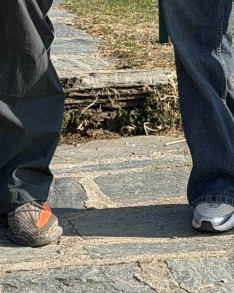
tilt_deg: +11.1
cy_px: -281
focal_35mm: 216
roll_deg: +3.9
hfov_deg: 7.2
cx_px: 176
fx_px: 1870
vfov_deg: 8.5
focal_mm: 6.76
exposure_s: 1/2976
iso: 64
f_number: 1.78
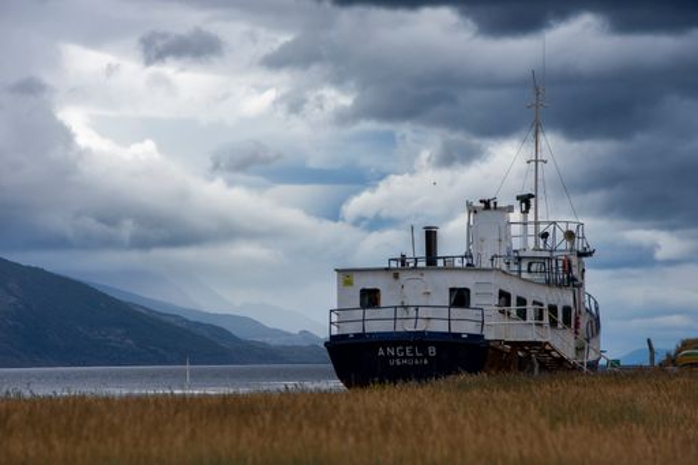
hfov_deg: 9.2
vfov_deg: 6.1
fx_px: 4361
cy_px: 232
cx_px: 349
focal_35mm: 225
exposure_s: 1/250
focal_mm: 150
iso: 100
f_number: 8
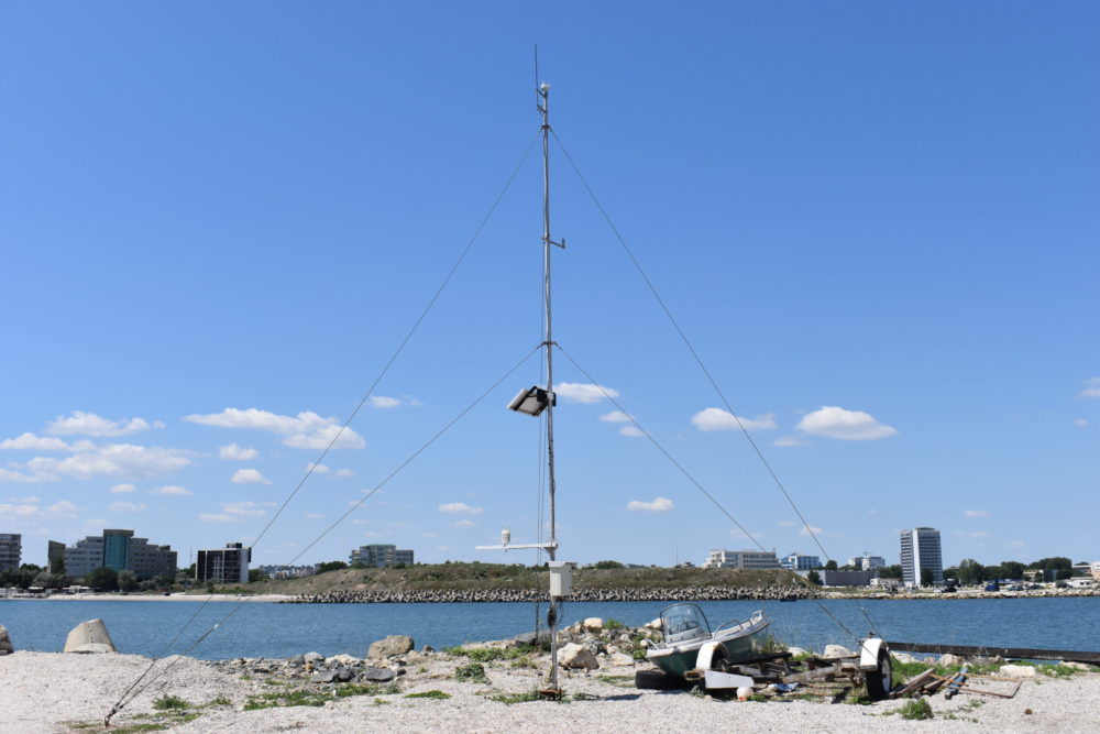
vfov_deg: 35.5
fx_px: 1146
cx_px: 550
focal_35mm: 38
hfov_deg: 51.3
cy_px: 367
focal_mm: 25
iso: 100
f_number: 10
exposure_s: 1/400
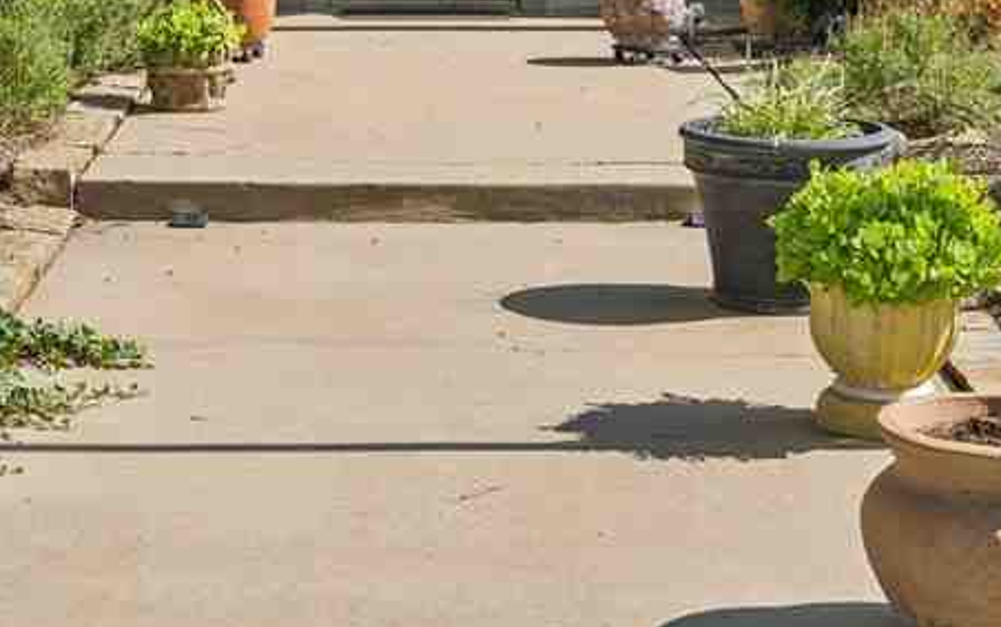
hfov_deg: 20.6
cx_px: 421
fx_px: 2757
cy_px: -174
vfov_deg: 12.6
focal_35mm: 101
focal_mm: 35
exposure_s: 1/400
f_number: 8
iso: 200
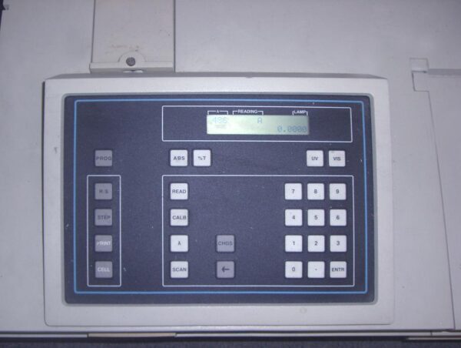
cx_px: 230
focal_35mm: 38
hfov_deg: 48.9
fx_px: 507
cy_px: 174
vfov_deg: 37.8
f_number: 4.3
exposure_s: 1/60
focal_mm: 6.2
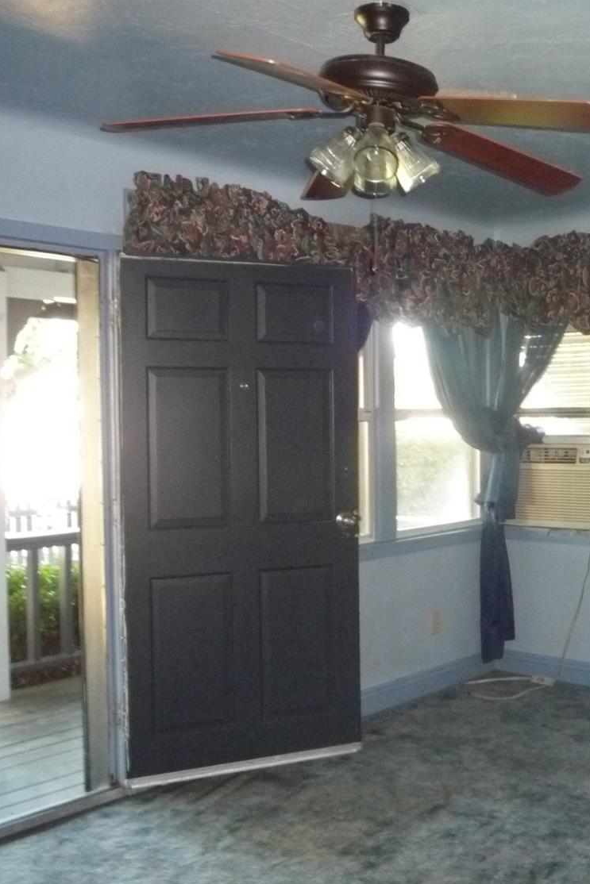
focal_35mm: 42
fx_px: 1032
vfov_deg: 46.4
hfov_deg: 30.2
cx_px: 556
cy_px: 444
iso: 500
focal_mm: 5.2
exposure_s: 1/30
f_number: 3.3
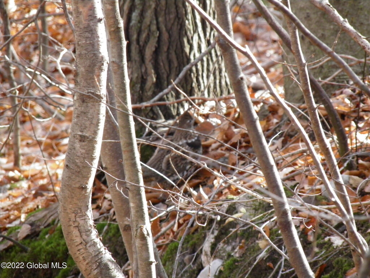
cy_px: 139
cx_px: 185
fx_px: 4970
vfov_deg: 3.2
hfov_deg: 4.3
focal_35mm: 465
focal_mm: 83.4
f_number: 4.6
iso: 250
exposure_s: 1/125
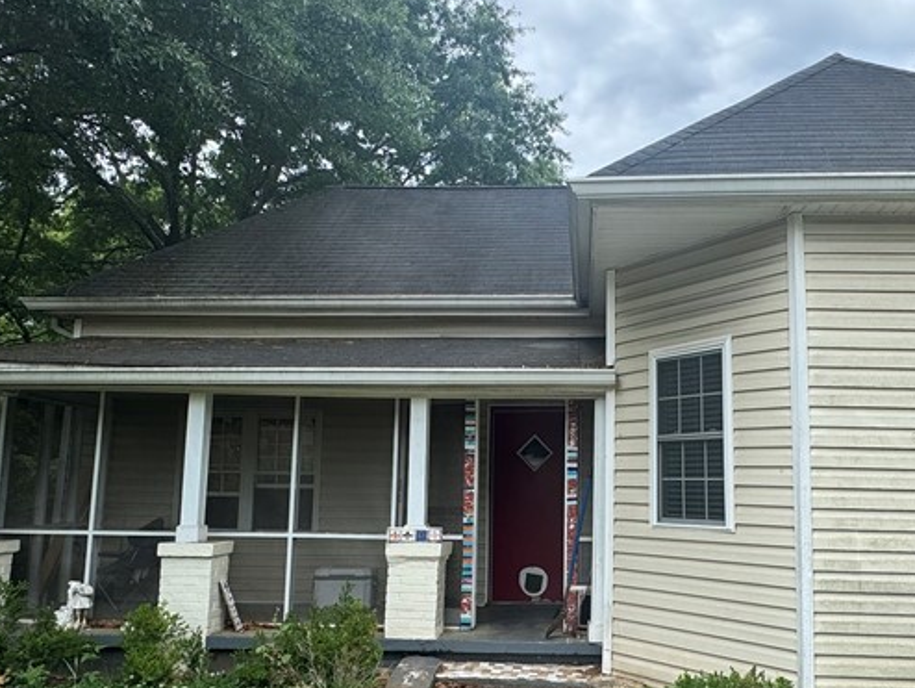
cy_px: 386
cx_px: 569
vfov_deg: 48.2
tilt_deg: +6.0
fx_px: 767
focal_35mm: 29
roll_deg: -0.4
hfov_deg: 60.9
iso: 40
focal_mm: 2.22
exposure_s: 1/749
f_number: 2.2
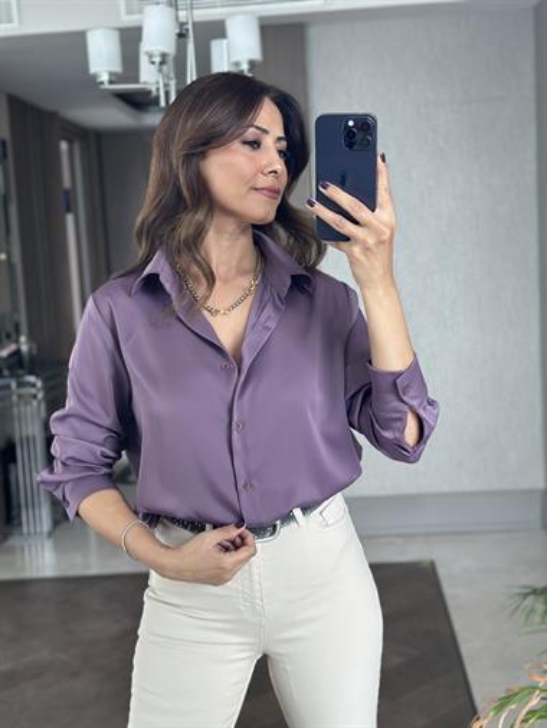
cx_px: 274
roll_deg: +5.1
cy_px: 364
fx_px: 1010
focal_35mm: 48
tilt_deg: -17.6
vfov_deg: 39.6
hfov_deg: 30.3
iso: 125
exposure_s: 1/118
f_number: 1.78
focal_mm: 6.86
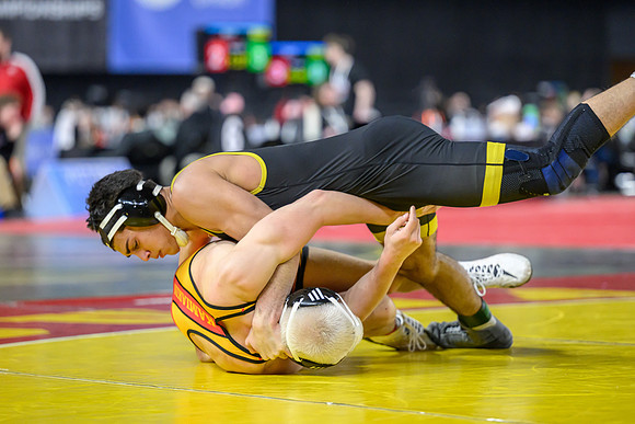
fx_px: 2838
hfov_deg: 12.8
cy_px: 209
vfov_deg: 8.5
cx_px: 302
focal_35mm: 161
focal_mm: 135
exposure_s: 1/800
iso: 2000
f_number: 2.8
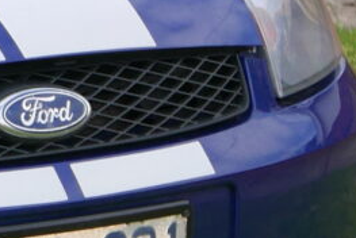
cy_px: -11
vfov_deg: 2.6
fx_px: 5207
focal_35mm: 526
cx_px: -816
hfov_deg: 3.8
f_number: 5.6
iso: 200
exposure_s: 1/250
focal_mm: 32.6
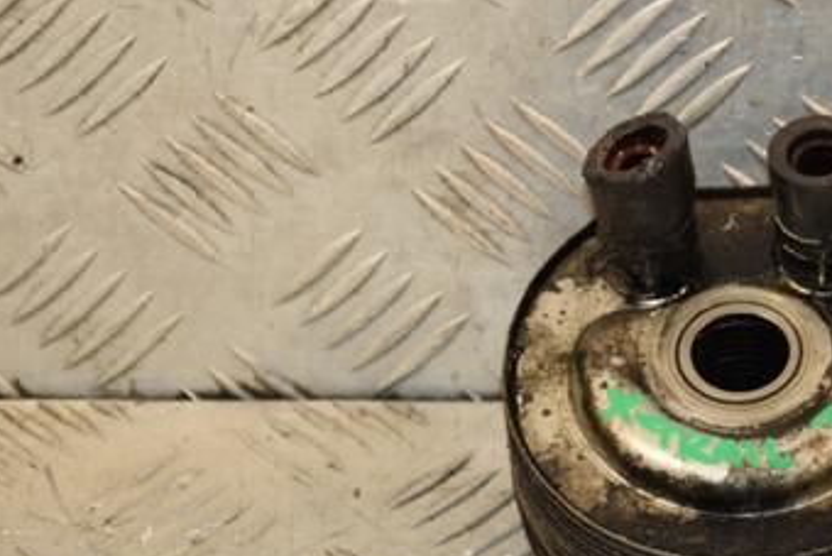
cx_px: 636
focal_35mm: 238
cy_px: 409
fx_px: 5503
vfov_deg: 5.8
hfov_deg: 8.6
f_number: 5.6
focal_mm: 90
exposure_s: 1/200
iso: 800
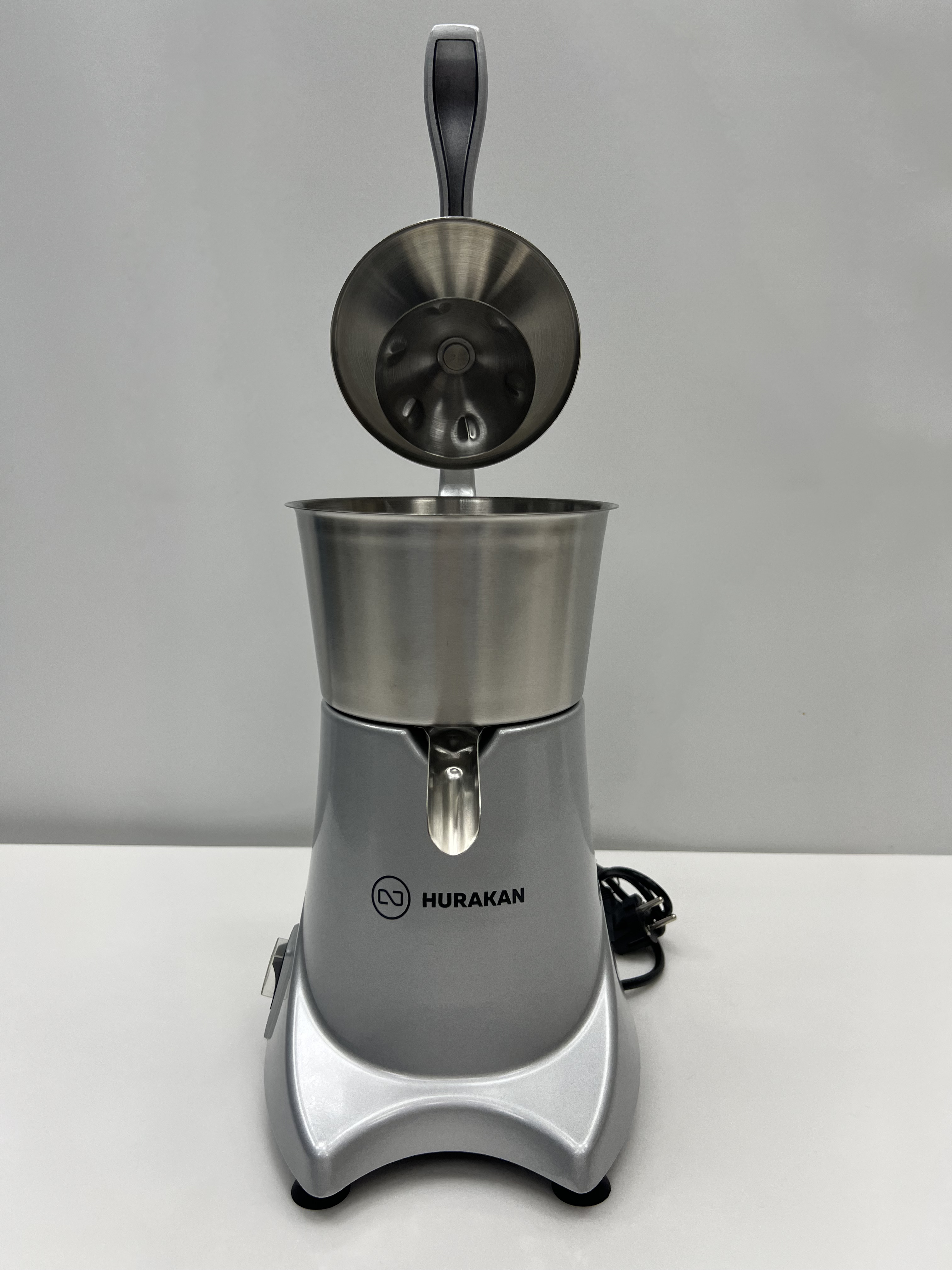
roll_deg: +1.1
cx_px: 476
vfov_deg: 67.3
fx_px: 953
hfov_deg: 53.1
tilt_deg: -7.6
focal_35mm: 26
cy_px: 635
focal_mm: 5.7
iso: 40
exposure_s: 1/193
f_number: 1.5
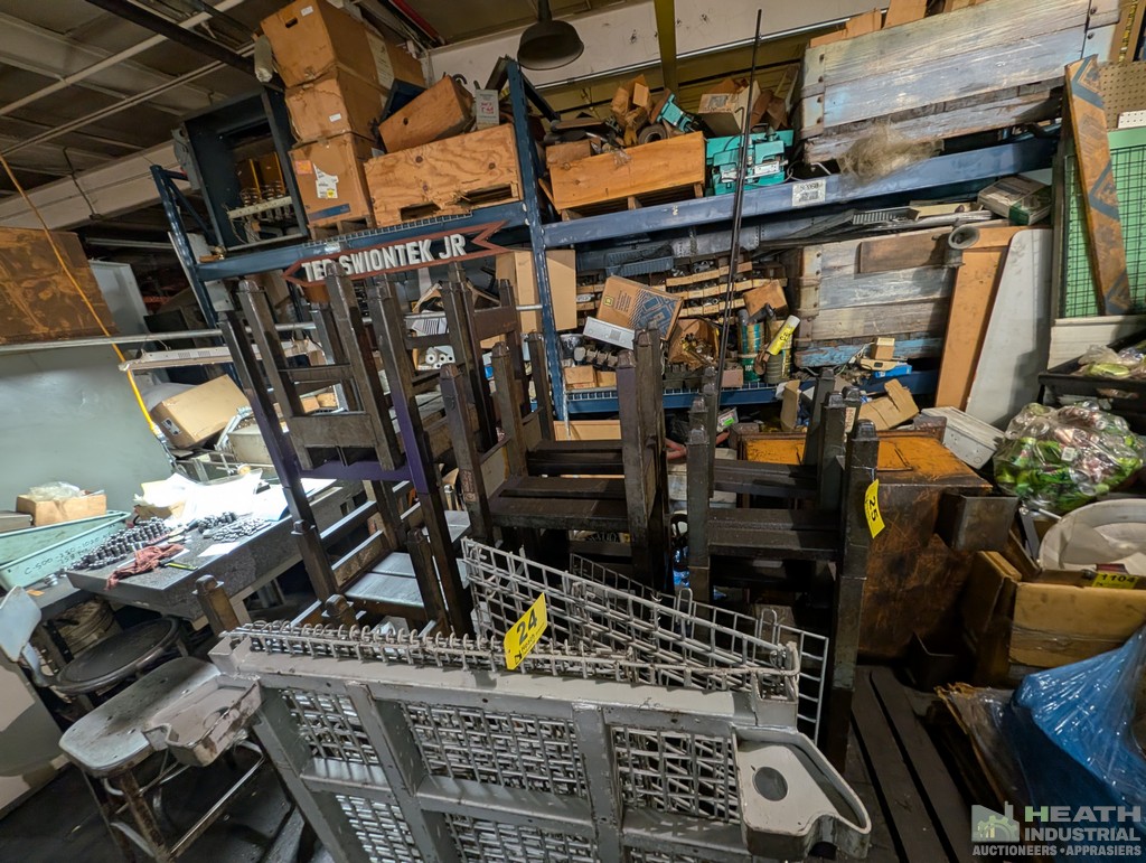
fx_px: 398
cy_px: 432
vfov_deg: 94.6
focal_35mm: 12
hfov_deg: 110.5
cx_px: 573
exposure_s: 1/60
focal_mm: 2.02
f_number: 1.7
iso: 69
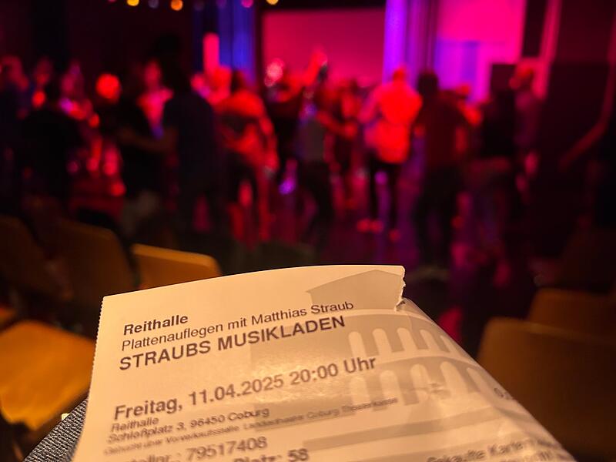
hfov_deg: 67.3
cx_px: 308
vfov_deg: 53.1
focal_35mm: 26
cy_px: 231
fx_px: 463
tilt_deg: -17.3
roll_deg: -1.0
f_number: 1.5
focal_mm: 5.7
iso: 400
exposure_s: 1/33
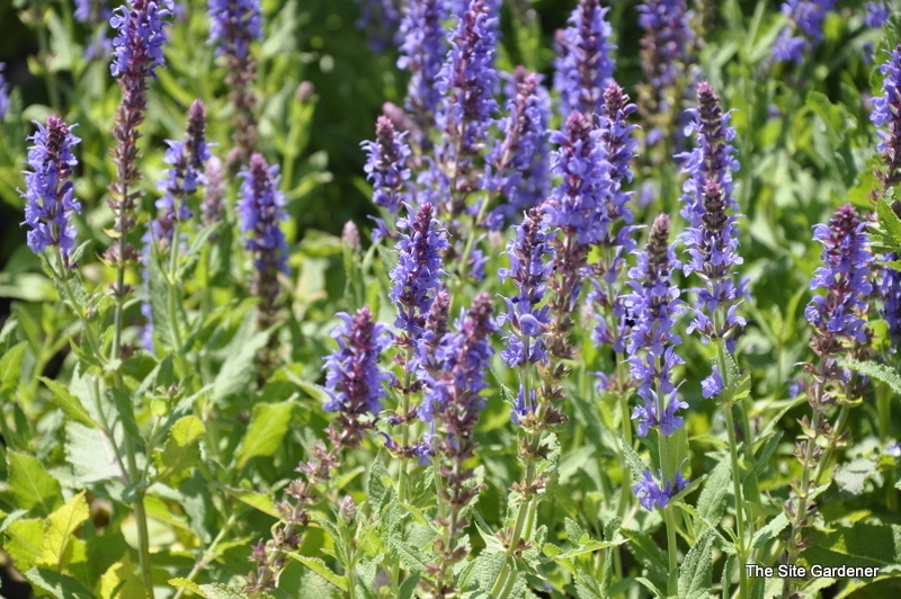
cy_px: 300
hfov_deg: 16.1
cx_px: 450
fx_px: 3188
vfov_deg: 10.7
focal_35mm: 128
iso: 200
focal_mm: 85
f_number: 8
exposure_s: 1/250
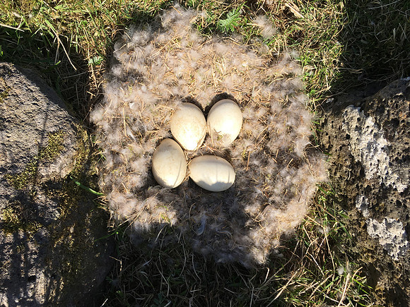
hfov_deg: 61.7
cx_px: 205
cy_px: 154
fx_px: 343
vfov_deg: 48.2
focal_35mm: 29
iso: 25
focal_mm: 4.15
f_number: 2.2
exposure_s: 1/1451
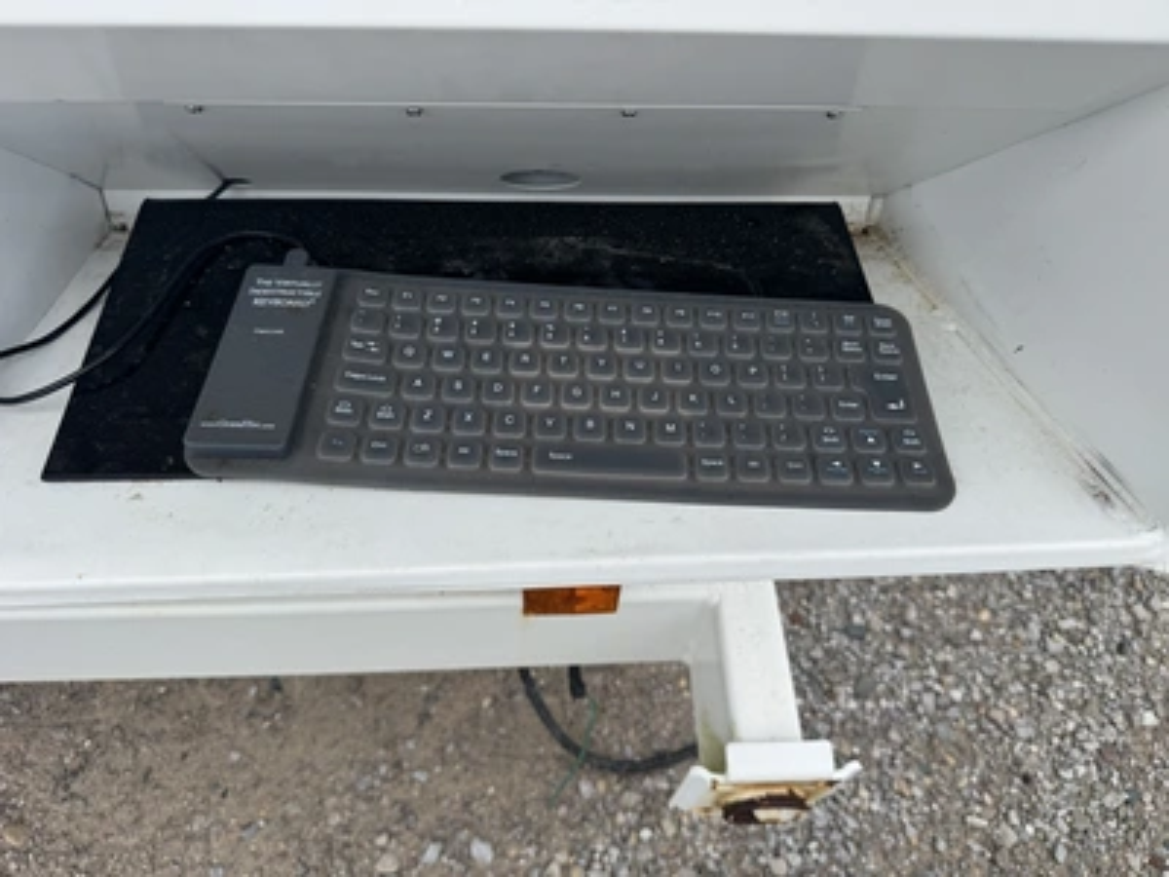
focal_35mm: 24
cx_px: 584
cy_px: 438
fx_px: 810
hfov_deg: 71.6
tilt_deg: -52.9
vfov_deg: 56.8
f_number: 1.78
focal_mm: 6.76
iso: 80
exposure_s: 1/995
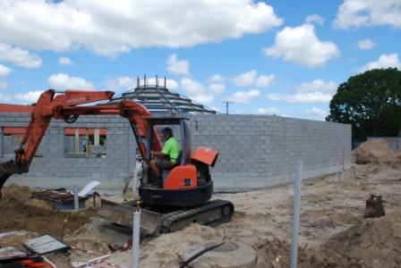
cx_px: 200
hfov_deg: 61.9
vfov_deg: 43.7
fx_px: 335
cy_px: 134
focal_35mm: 30
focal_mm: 20
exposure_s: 1/200
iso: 100
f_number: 7.1
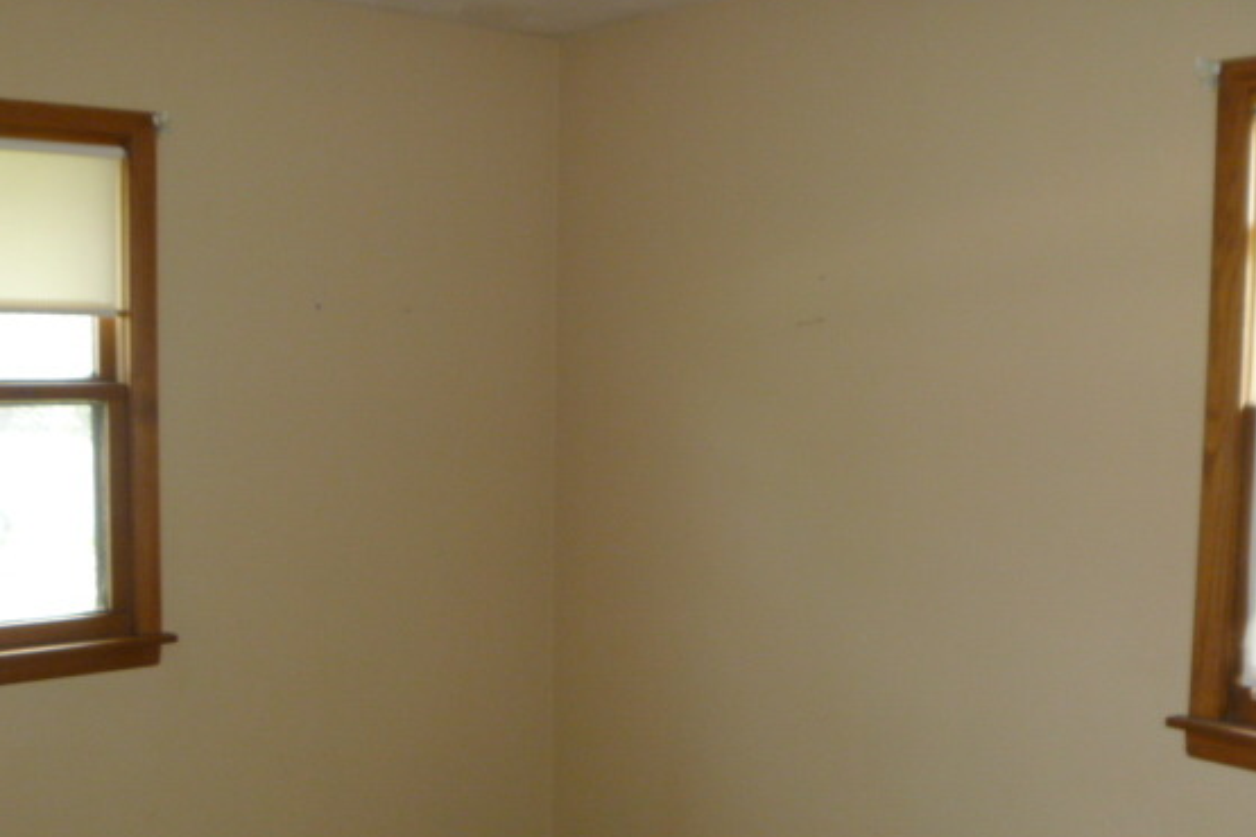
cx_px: 649
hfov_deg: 46.4
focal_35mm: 42
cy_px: 491
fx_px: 1465
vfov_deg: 31.8
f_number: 3.5
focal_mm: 6.3
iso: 200
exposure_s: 1/30
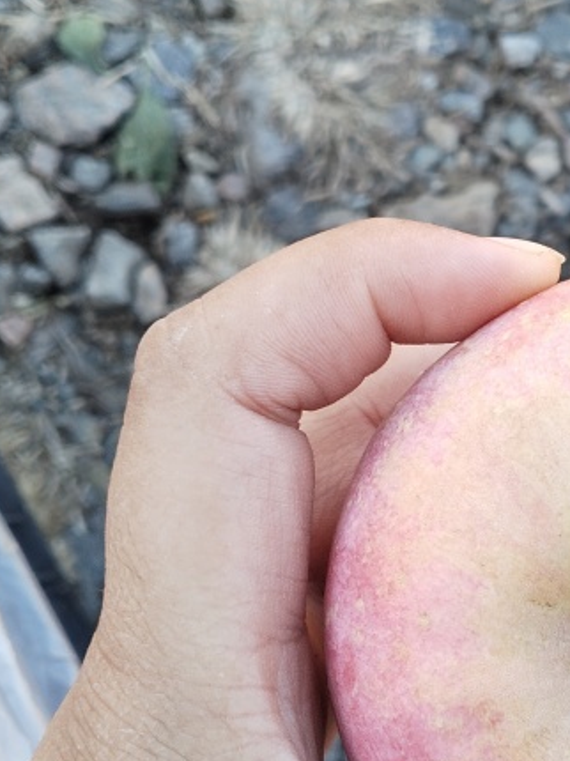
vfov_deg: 28.8
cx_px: 660
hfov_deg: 20.6
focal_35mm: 67
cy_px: 495
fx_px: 1472
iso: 296
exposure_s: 1/120
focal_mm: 4.05
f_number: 1.8
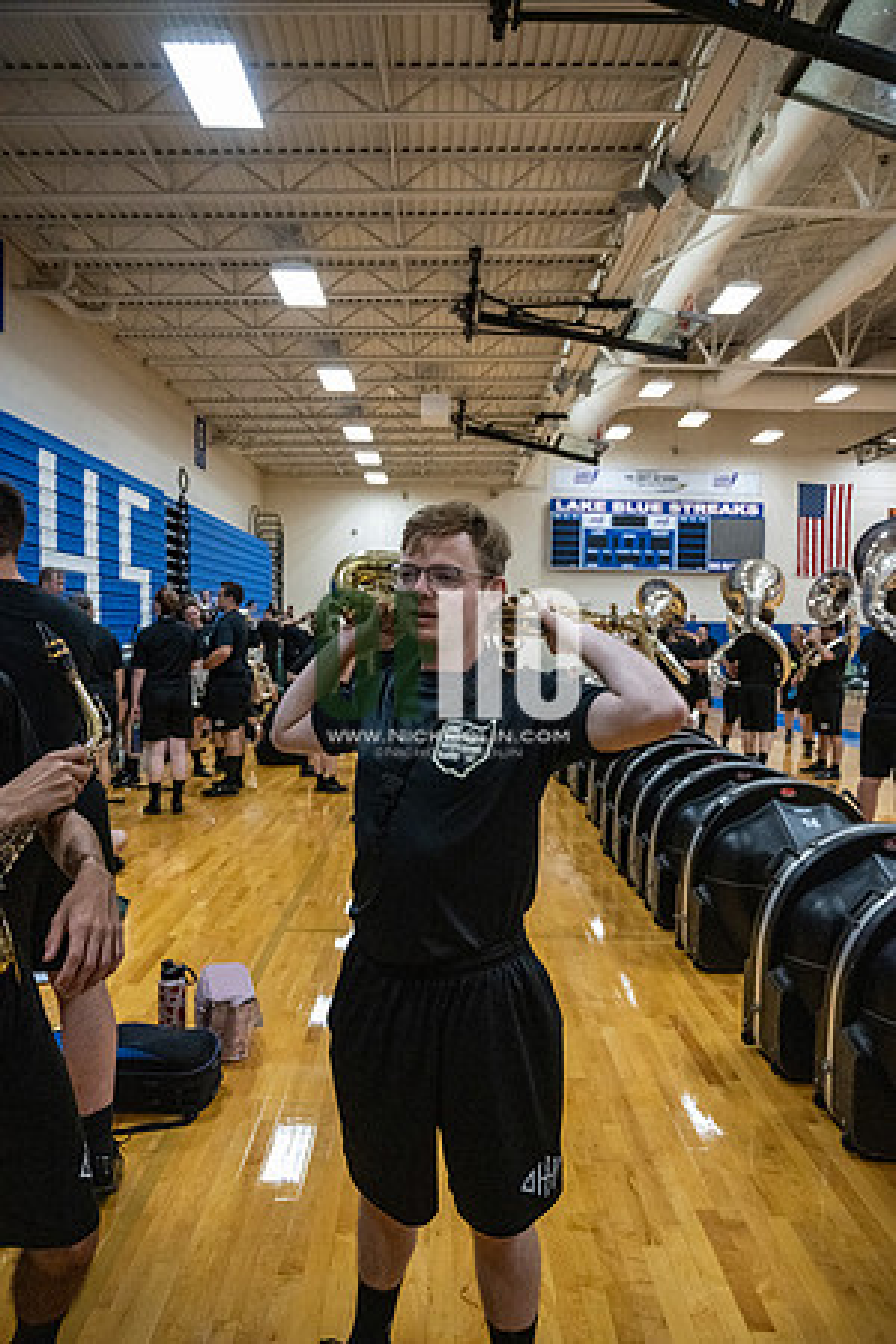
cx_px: 448
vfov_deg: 73.7
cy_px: 672
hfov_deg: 53.1
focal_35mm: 24
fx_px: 896
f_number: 4
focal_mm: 24
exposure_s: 1/800
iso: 8000
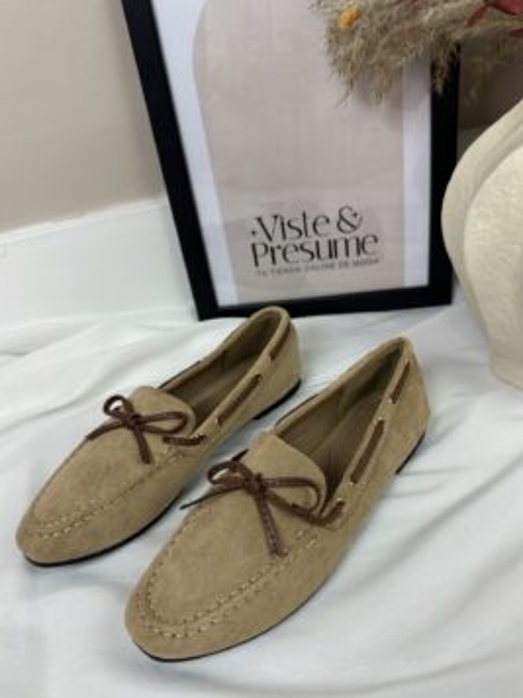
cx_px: 288
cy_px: 388
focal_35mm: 27
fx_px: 544
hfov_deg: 51.3
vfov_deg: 65.1
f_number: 1.78
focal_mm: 6.86
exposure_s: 1/100
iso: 100
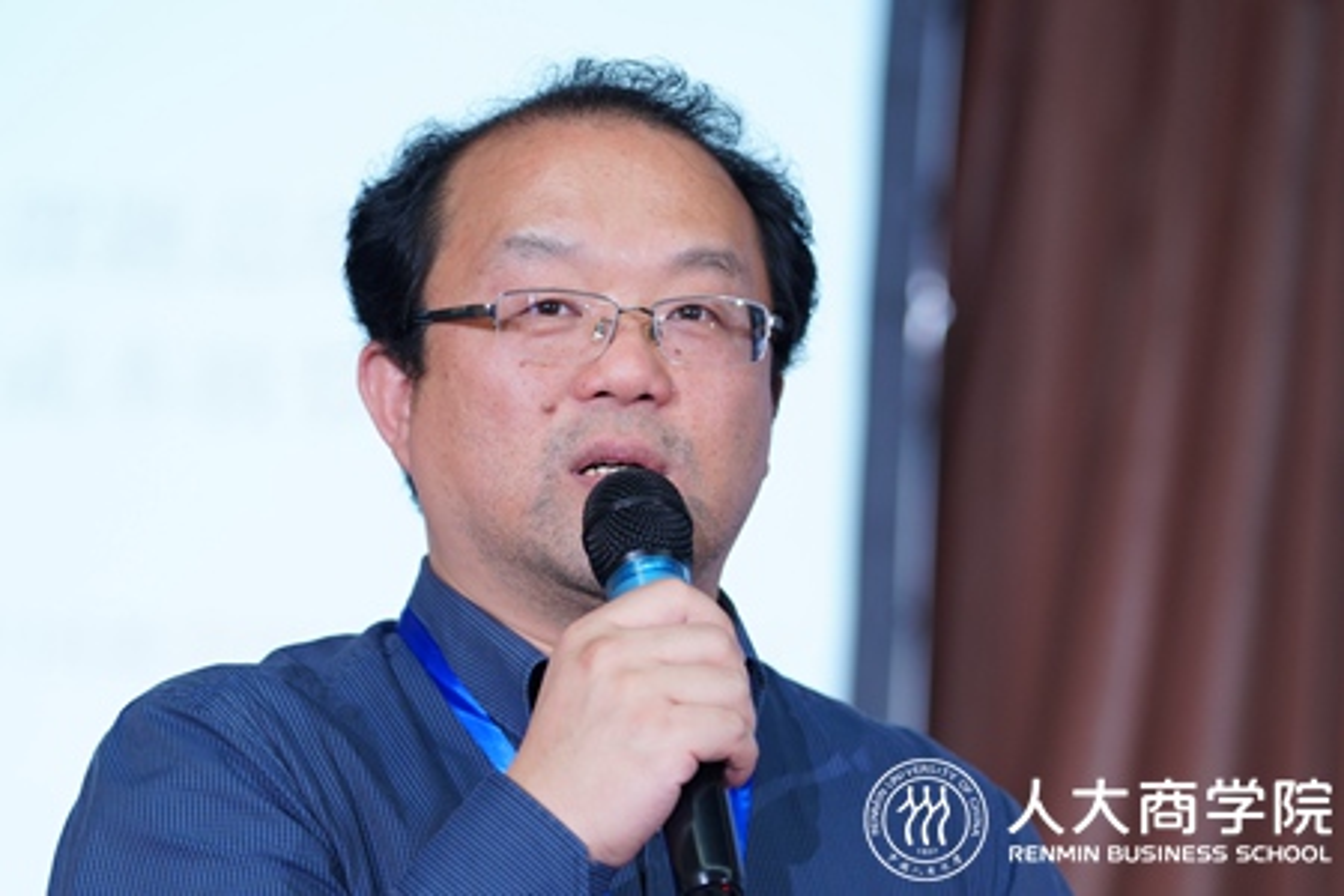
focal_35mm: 104
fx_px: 3882
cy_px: 448
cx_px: 672
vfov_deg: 13.2
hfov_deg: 19.6
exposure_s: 1/200
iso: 800
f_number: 3.2
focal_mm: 104
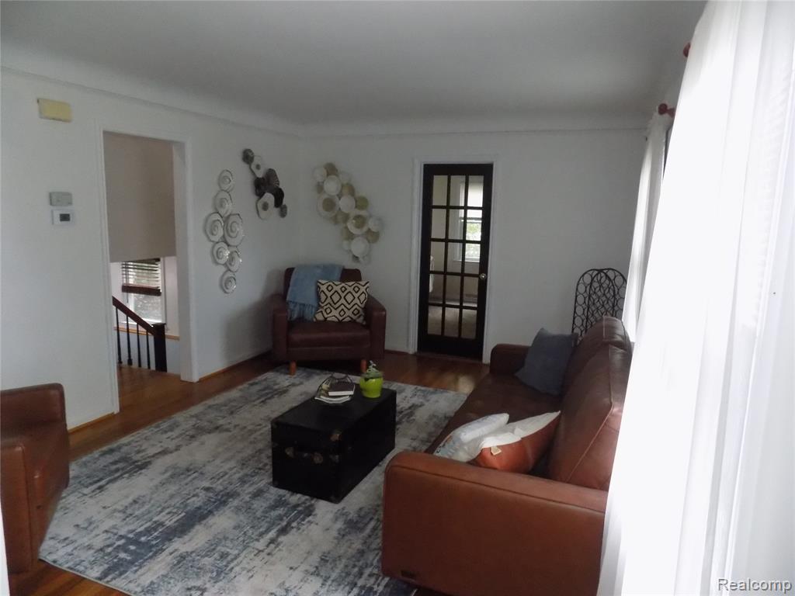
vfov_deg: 58.9
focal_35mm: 23
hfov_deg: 73.9
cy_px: 298
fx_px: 528
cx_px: 398
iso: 800
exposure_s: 1/50
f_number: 3.1
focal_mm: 4
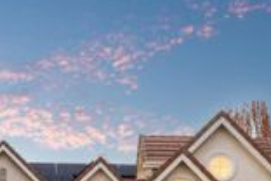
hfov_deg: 21.2
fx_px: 723
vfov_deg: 13.6
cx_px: 99
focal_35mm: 96
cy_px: 251
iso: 400
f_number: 7.1
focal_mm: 30
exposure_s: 1/2
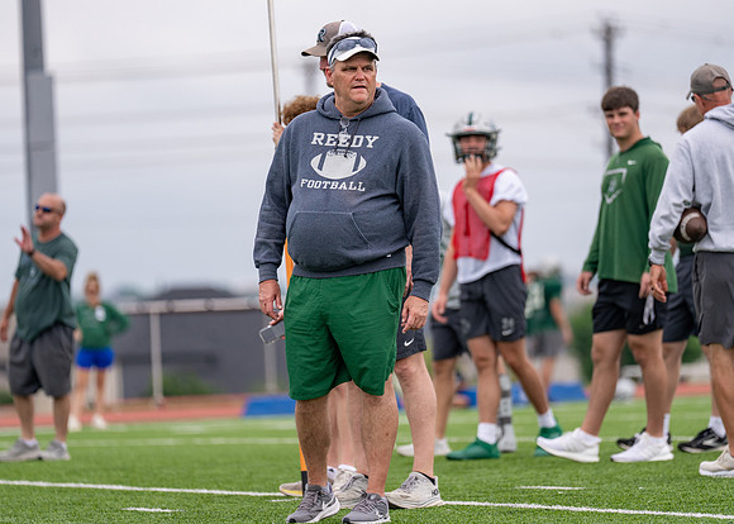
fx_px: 4756
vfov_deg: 6.3
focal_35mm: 228
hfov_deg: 8.8
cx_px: 367
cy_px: 262
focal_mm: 200
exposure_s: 1/3200
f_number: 2.8
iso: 200
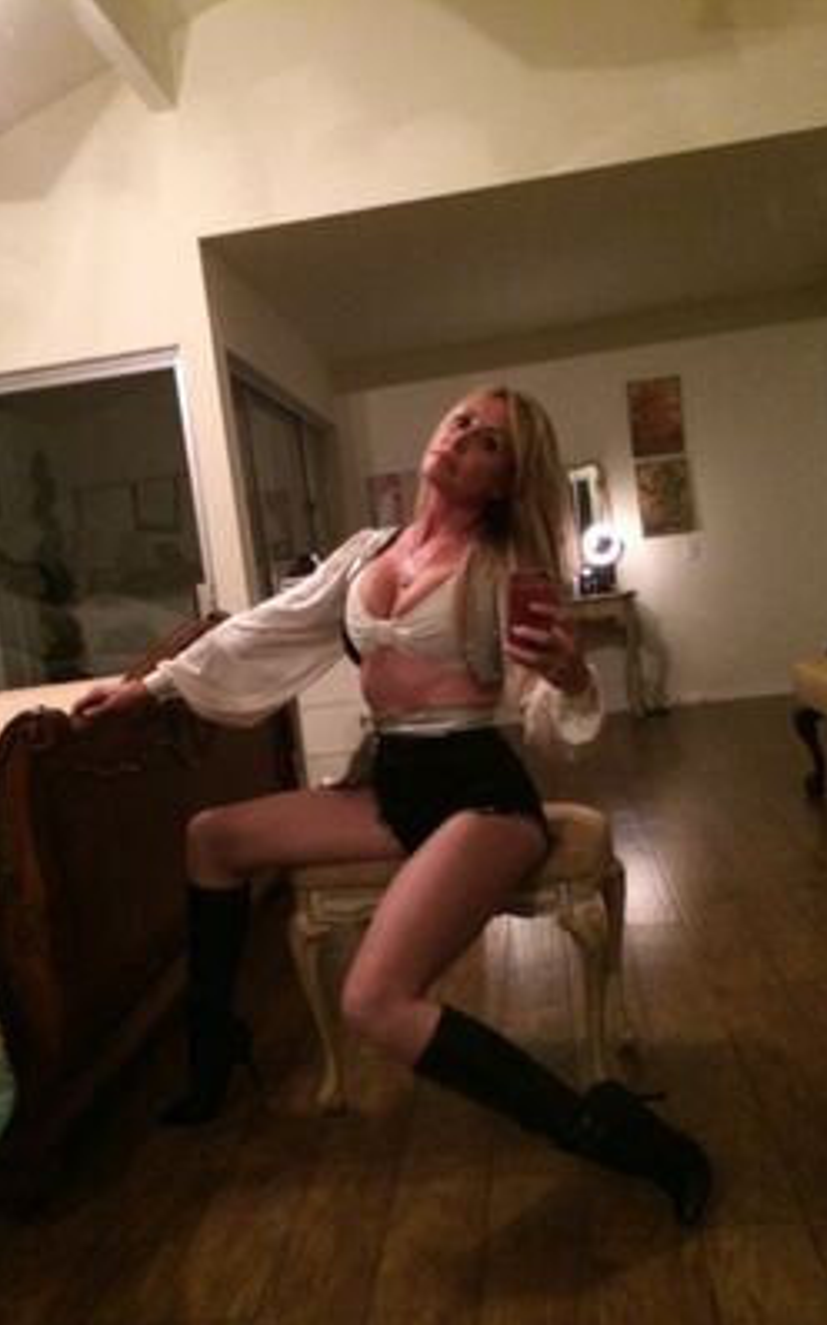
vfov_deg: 59.7
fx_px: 1154
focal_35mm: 32
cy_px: 664
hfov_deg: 39.4
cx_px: 380
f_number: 2.2
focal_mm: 4.12
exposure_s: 1/15
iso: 400
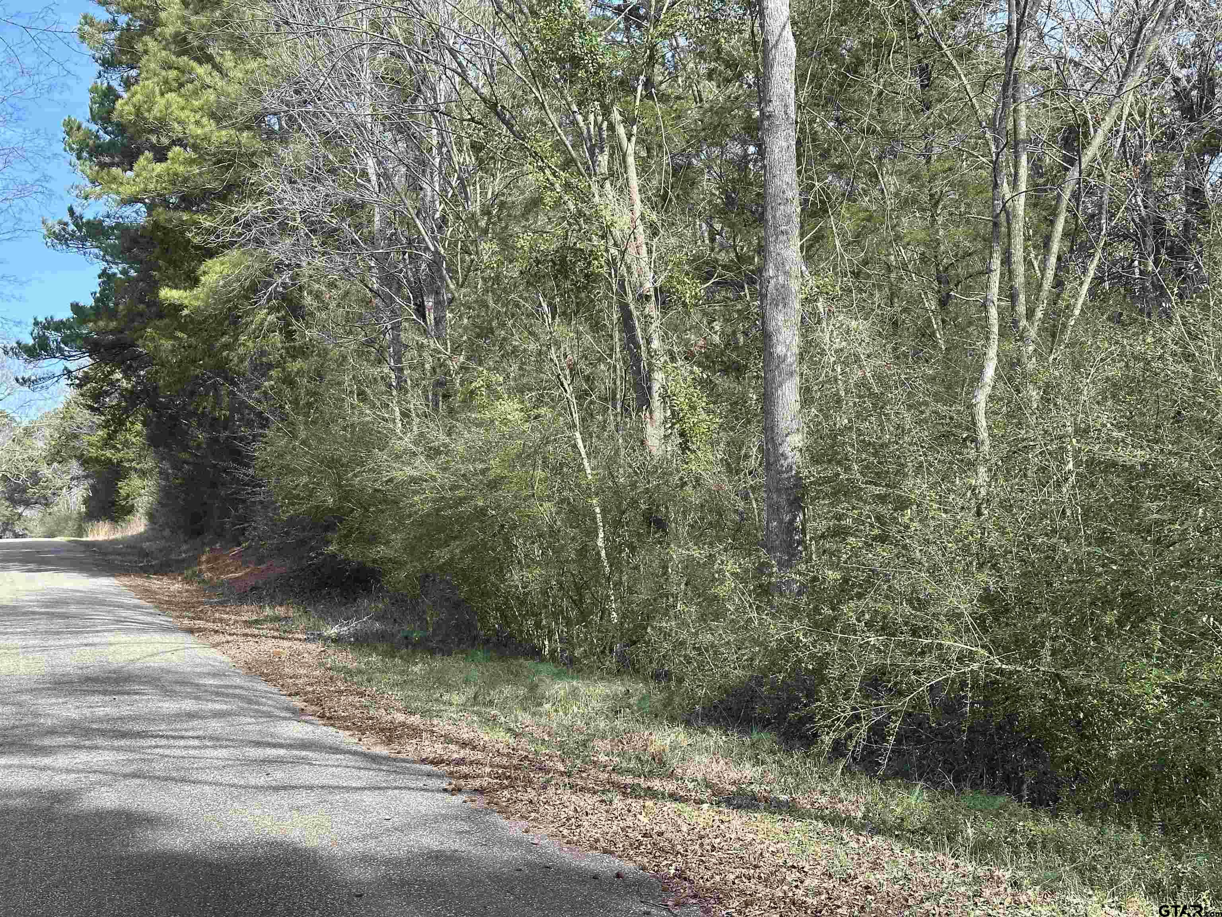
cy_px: 458
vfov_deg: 30.3
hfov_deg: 39.7
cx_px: 611
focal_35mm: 48
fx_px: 1694
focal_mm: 6.86
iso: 64
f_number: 1.78
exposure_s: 1/773
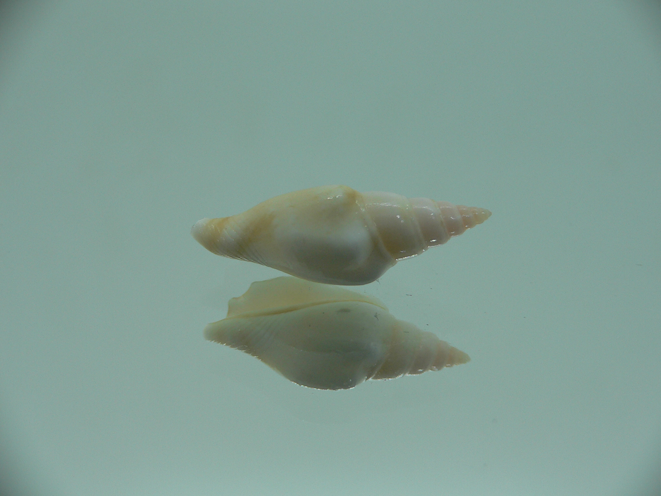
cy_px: 248
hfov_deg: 52.6
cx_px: 330
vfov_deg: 40.7
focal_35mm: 35
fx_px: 668
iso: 80
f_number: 2.8
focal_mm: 4.6
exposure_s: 1/80
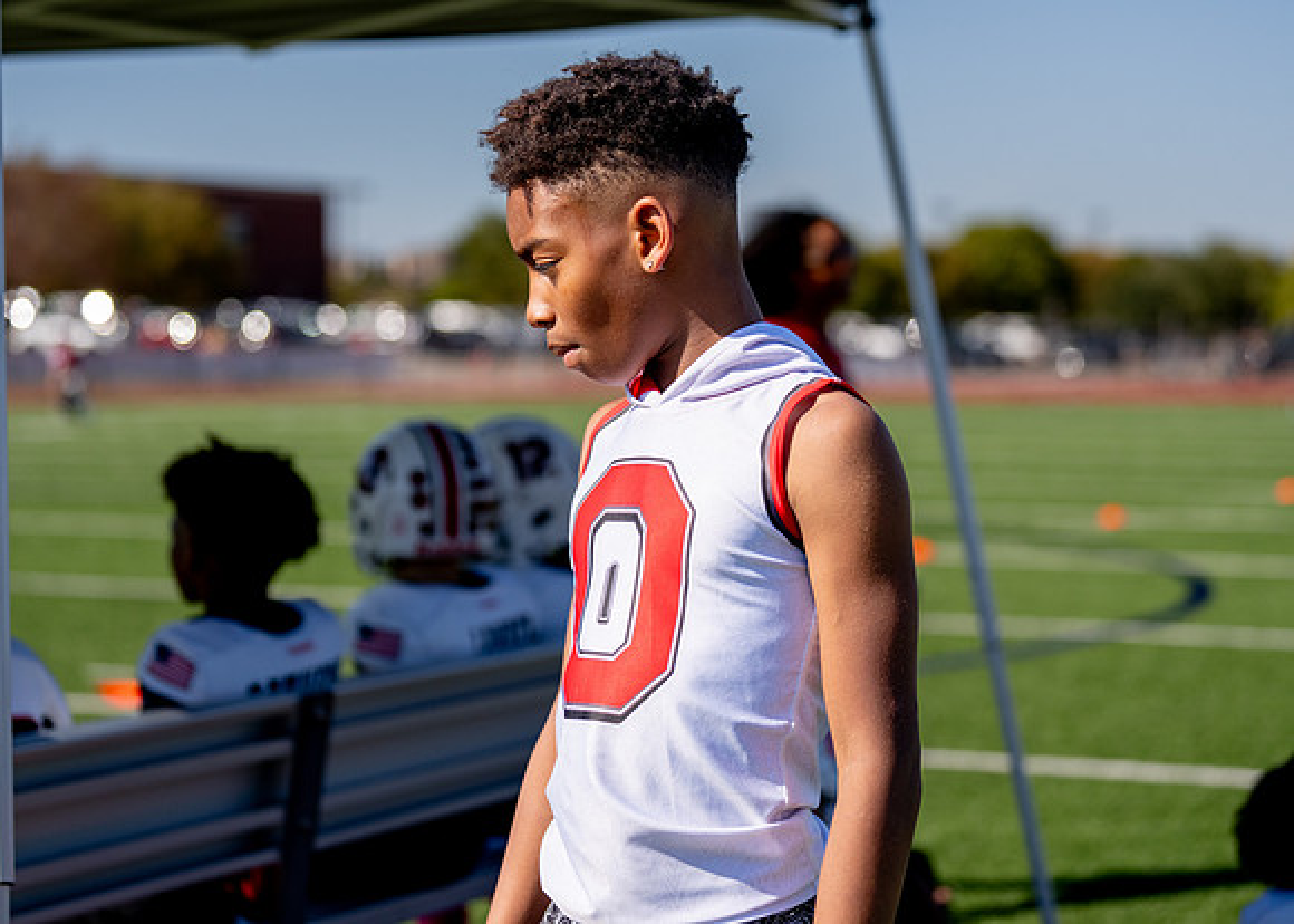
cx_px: 664
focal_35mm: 87
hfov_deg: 22.8
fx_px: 3206
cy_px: 375
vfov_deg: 16.4
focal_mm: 70
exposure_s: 1/6400
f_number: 2.8
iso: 250
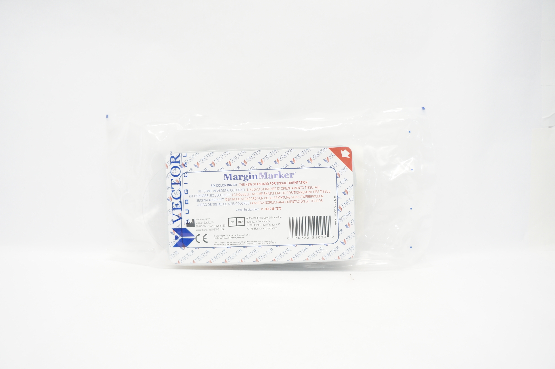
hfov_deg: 67.4
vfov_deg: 47.8
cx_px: 278
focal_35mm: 27
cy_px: 184
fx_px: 416
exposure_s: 1/60
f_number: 4
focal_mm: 18
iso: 400
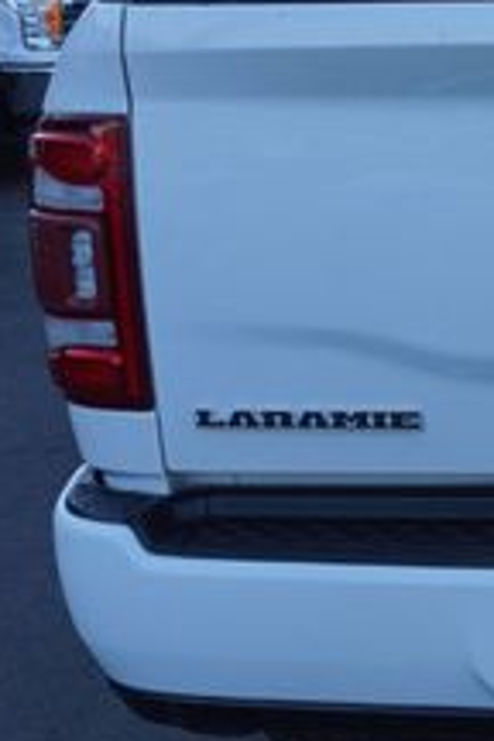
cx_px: 731
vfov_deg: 22.8
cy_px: 285
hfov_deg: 14.4
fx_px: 1832
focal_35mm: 89
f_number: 6.3
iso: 100
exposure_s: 1/80
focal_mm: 20
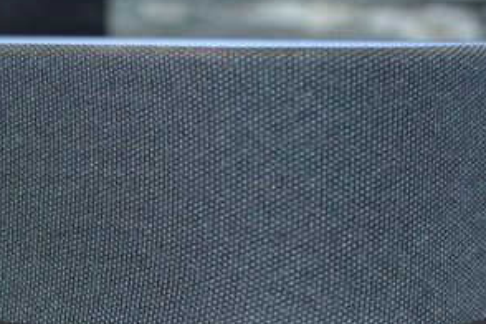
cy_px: 255
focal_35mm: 147
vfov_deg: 9.3
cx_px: -3
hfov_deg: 13.8
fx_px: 1984
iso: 800
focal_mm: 40
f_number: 5
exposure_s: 1/30
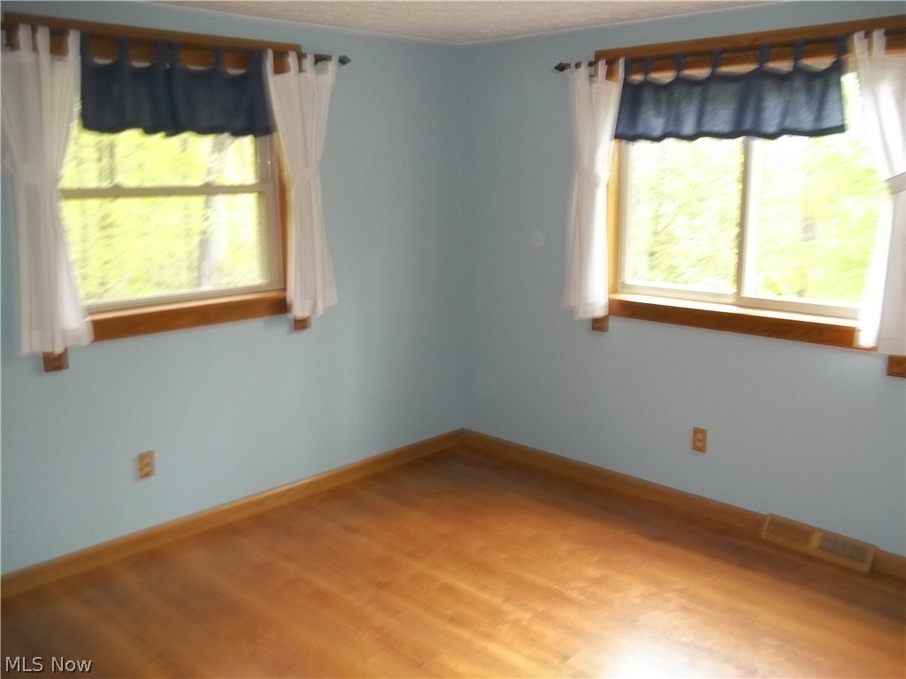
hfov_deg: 56.8
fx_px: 838
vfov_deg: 44.2
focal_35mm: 32
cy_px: 340
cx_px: 453
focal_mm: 5.7
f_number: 2.9
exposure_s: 1/30
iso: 250
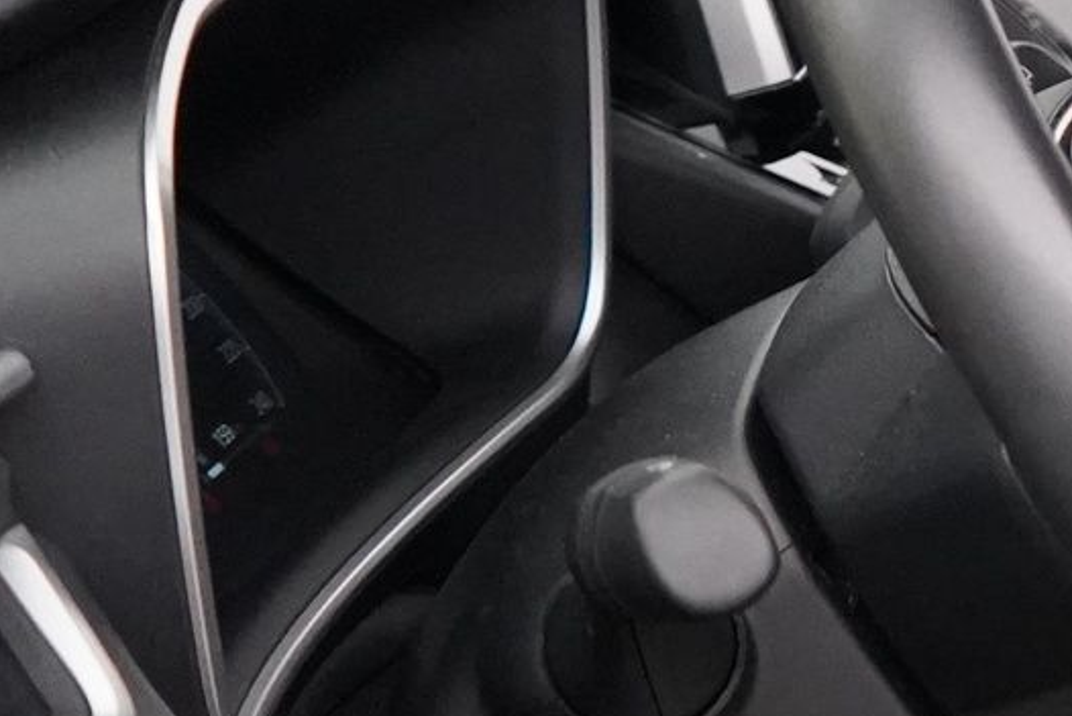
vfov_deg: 10.3
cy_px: 586
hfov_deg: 13.2
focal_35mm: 133
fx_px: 3961
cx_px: 2199
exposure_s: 1/160
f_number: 3.5
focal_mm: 28
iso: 10000
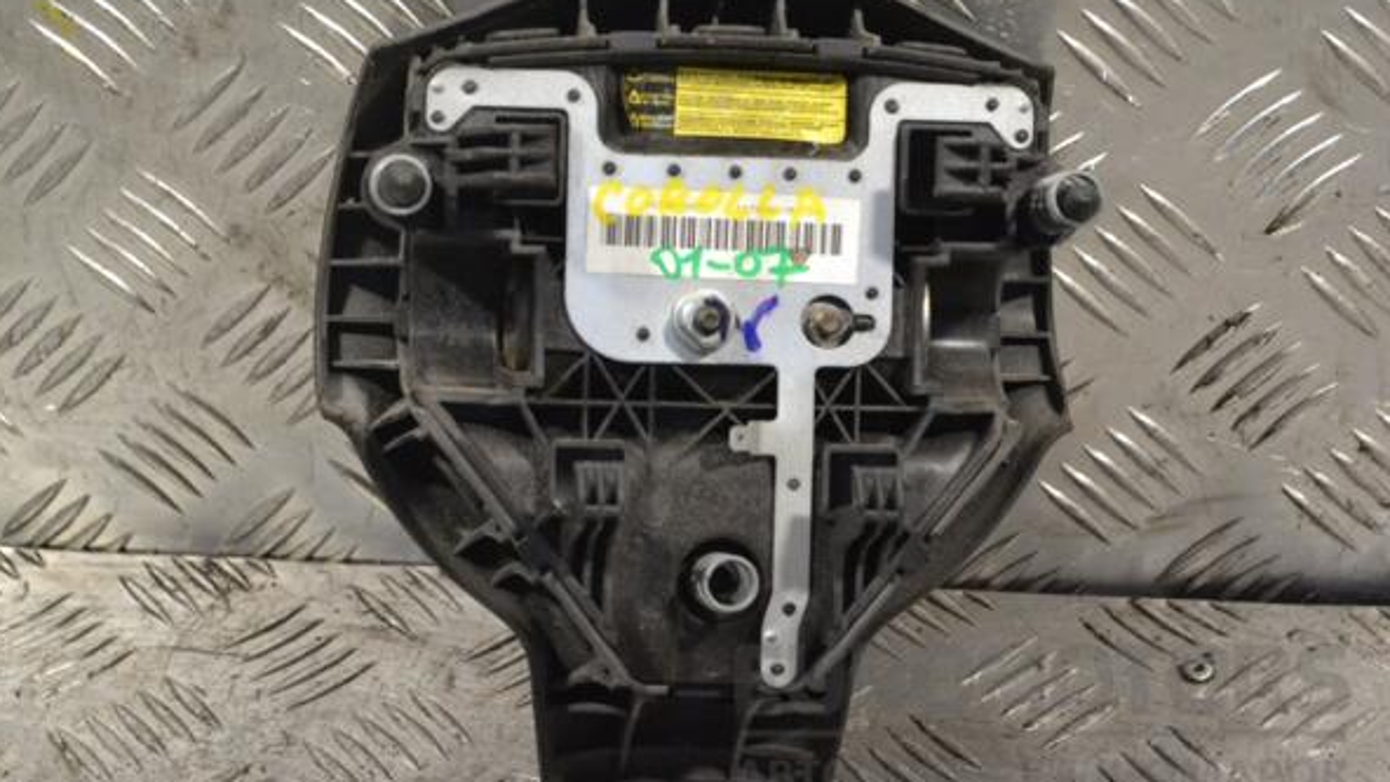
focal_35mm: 88
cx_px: 690
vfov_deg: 13.8
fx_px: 3226
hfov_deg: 24.3
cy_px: 366
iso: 3200
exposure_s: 1/250
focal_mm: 55
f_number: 8
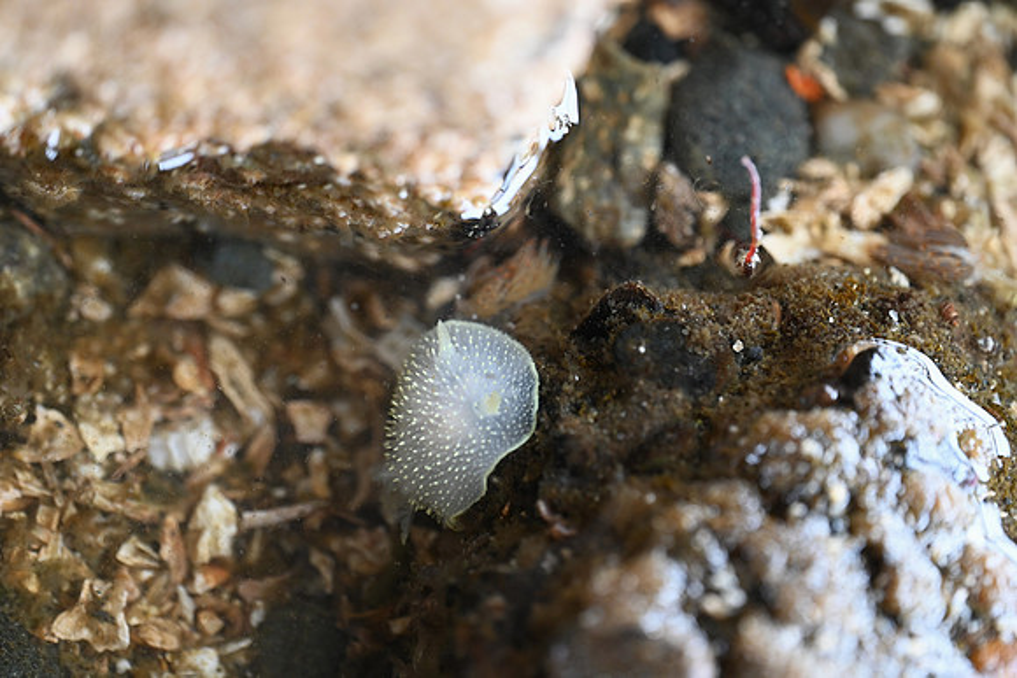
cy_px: 339
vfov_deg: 13.0
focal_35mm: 105
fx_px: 2967
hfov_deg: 19.5
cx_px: 508
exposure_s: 1/125
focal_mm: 105
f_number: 3.2
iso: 560
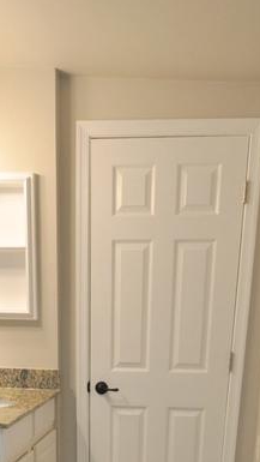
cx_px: 119
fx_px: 538
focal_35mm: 44
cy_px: 508
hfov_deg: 27.1
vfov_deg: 38.4
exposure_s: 1/60
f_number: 4
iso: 500
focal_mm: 10
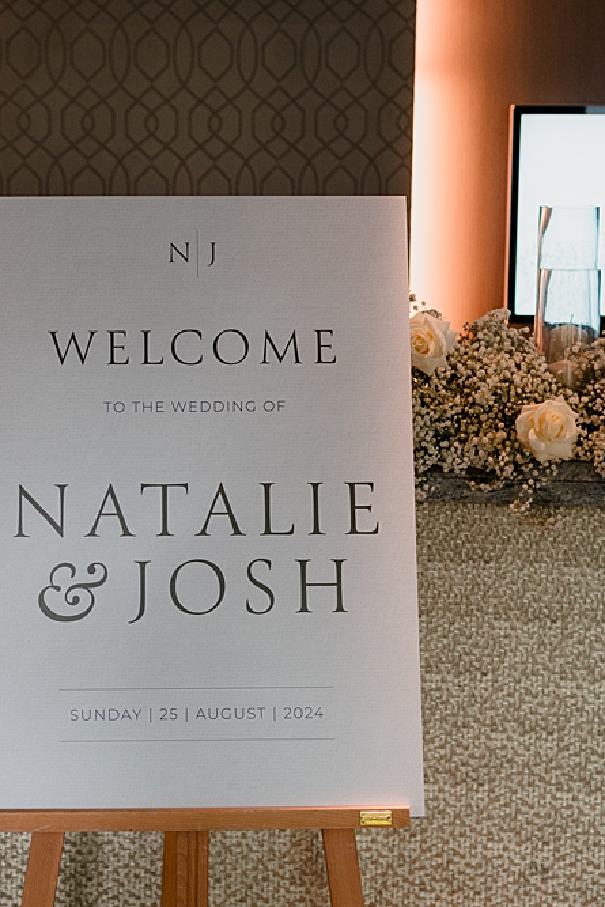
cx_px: 194
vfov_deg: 33.9
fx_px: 1486
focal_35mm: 59
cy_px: 428
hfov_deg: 22.9
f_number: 2.8
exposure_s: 1/250
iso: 640
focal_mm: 35
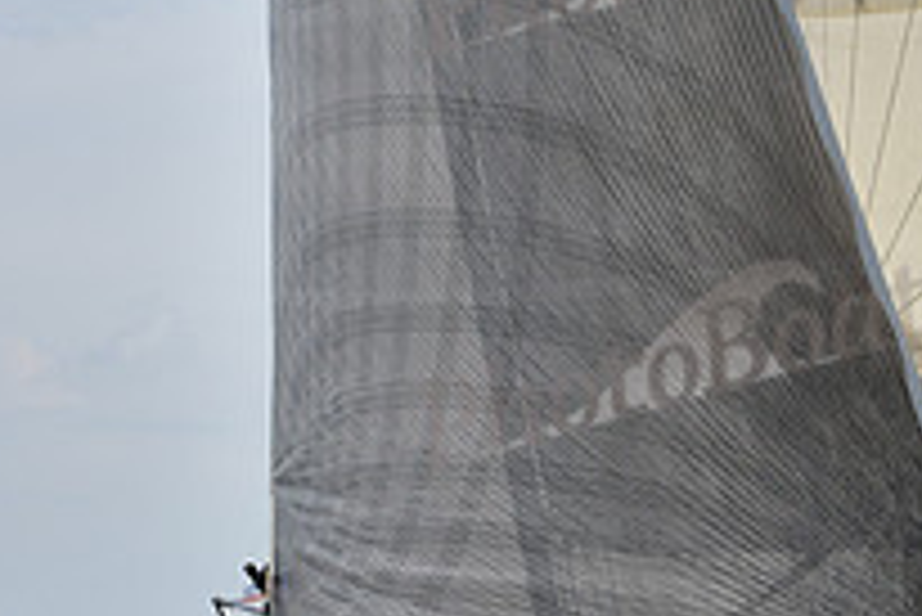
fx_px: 5074
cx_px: 1286
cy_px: 524
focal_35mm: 198
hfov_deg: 10.1
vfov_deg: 6.9
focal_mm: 70
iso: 250
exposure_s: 1/1250
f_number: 7.1
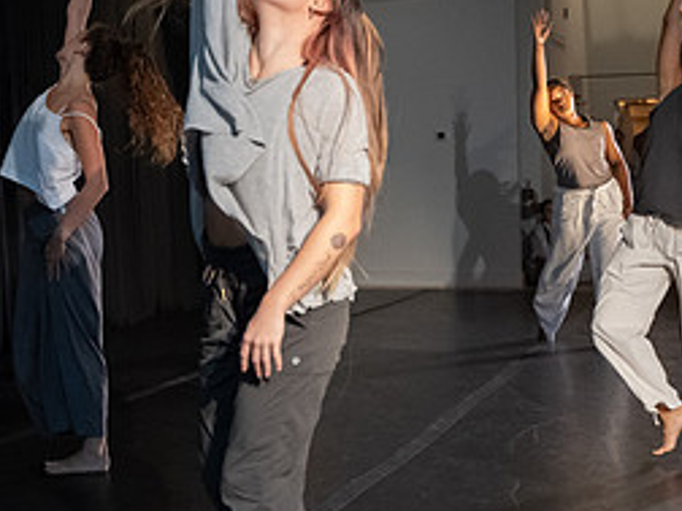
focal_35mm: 62
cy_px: 228
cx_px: 27
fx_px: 1222
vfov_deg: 23.6
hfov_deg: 29.5
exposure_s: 1/320
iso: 6400
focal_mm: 28
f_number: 4
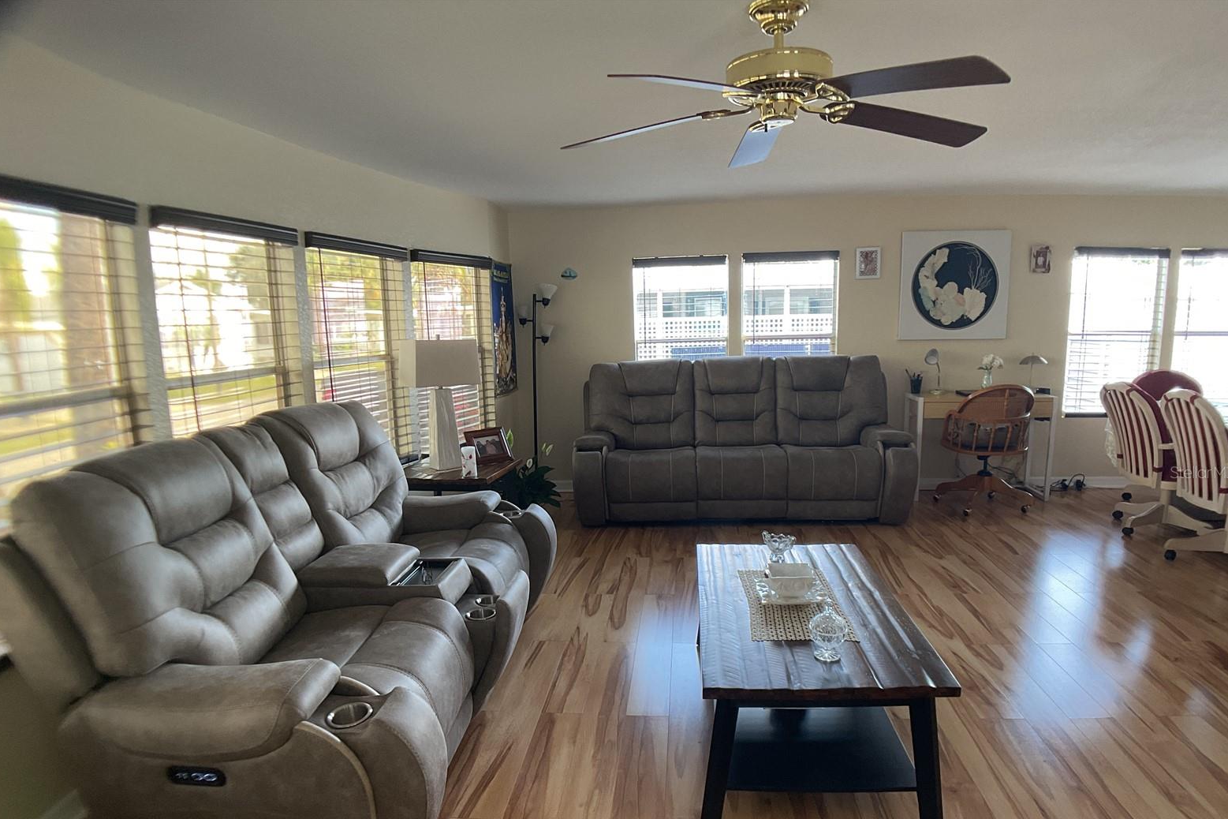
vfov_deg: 42.2
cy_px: 472
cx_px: 614
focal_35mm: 31
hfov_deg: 60.3
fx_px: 1057
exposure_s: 1/60
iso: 64
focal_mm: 3
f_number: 1.8
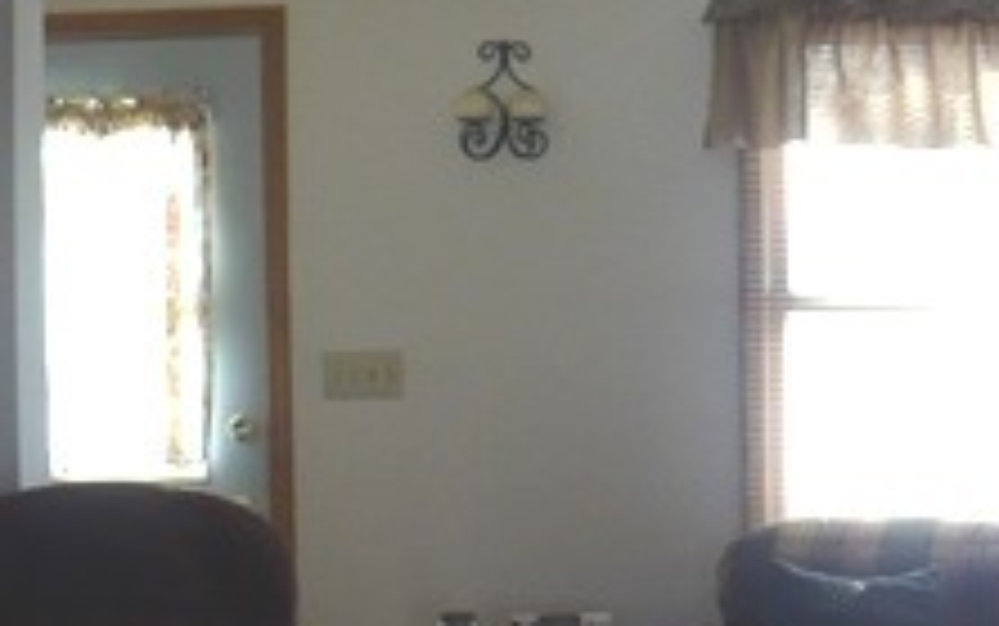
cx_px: 936
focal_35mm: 113
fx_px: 3078
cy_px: 401
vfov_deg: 11.6
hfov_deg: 18.1
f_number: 2.8
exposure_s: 1/50
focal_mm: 6.1
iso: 100
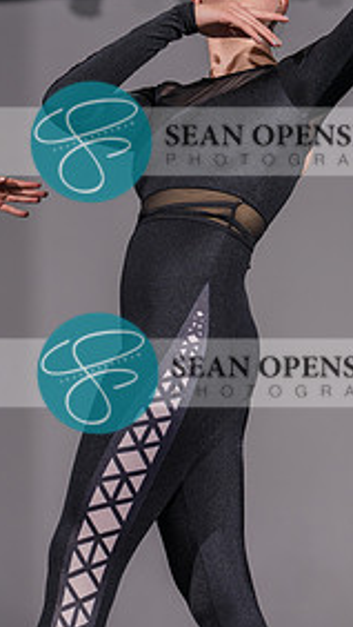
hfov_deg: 10.4
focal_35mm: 117
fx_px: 1943
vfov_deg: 18.3
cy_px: 242
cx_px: 233
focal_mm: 70
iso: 400
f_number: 3.2
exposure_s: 1/500
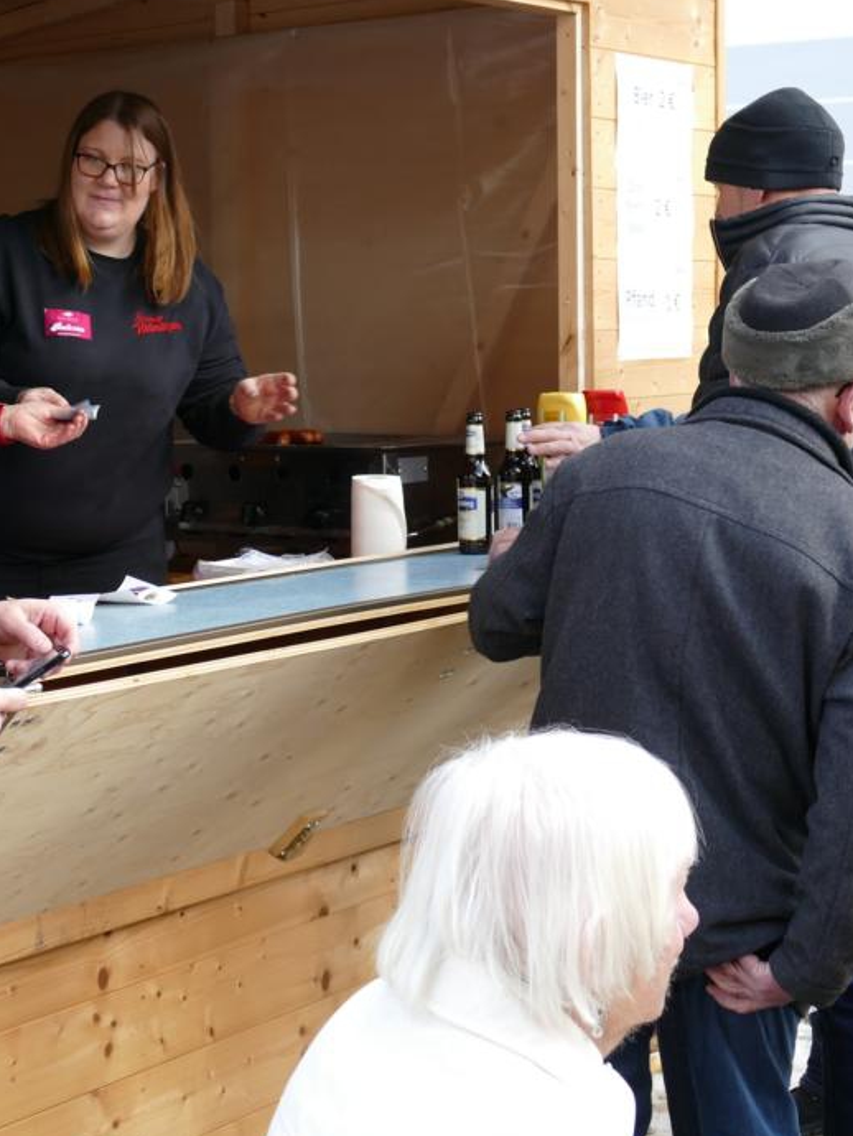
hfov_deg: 21.2
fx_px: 2266
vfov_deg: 28.1
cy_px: 527
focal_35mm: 69
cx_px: 229
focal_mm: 15.76
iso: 125
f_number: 3.2
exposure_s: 1/125
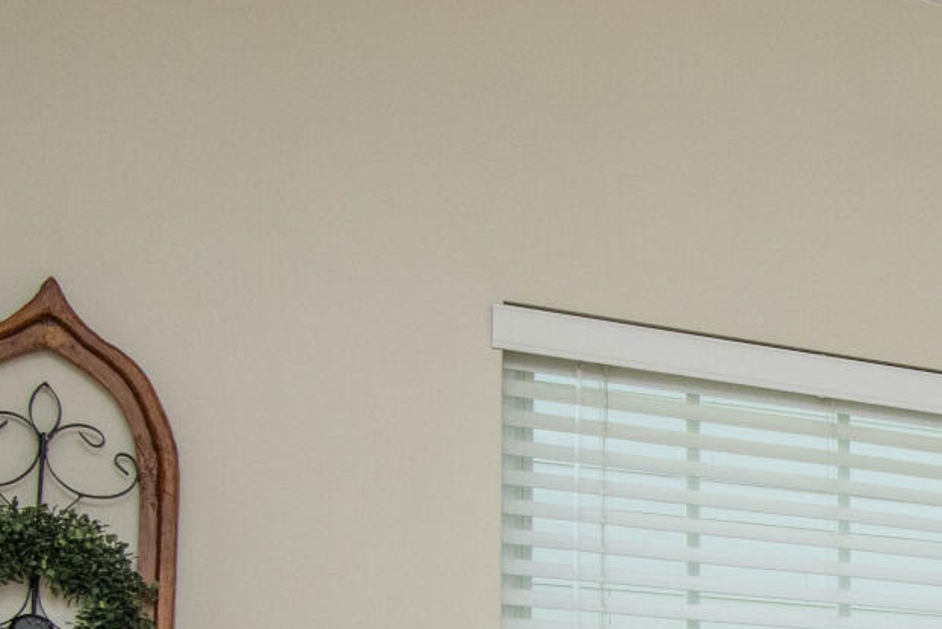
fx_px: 2016
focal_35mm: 77
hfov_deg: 19.7
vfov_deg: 16.3
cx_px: 1677
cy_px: 927
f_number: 9
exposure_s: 1/250
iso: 500
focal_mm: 16
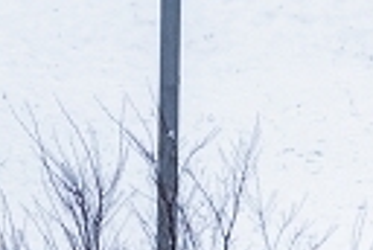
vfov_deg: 0.6
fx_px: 23440
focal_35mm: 2257
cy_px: -227
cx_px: -994
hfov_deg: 0.9
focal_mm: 290
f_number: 6.3
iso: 1600
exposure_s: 1/500
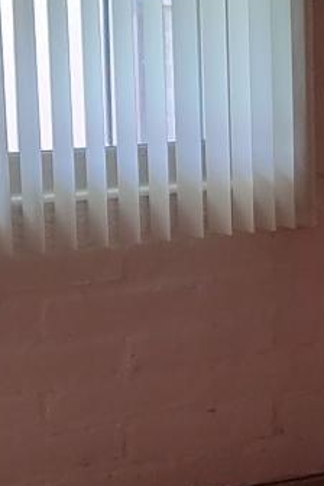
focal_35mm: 167
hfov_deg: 8.0
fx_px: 2254
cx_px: 540
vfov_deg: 12.2
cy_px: 412
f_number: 1.79
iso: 125
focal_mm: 4.71
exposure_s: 1/60
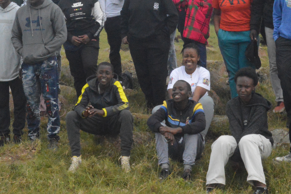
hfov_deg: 16.5
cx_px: 136
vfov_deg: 10.8
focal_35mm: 124
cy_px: -33
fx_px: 1004
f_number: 18
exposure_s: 1/1250
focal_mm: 31
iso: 3200
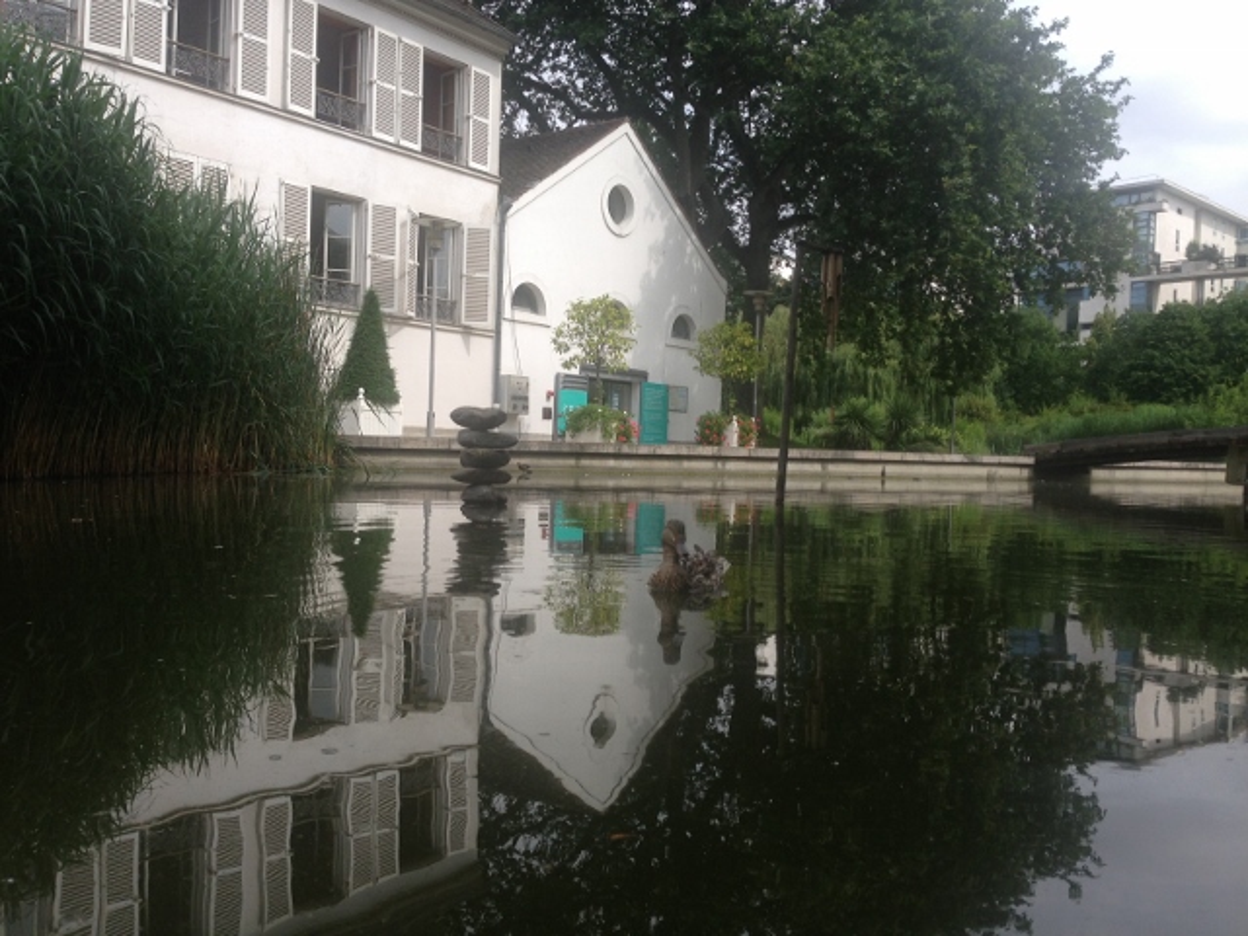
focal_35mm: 33
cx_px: 624
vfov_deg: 42.9
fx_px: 1190
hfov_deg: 55.4
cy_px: 468
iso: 50
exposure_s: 1/1106
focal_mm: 4.13
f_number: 2.4
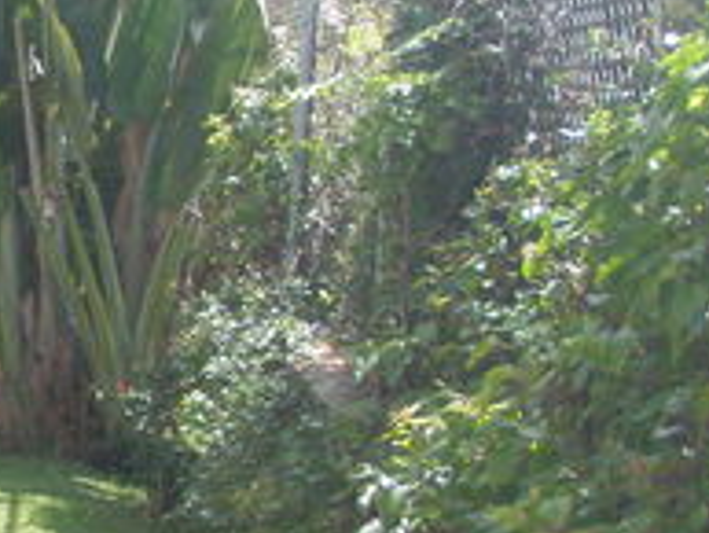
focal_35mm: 126
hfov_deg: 14.6
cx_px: -353
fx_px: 2582
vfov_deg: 11.8
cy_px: 283
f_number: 3.5
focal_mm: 6.7
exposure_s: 1/250
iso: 80
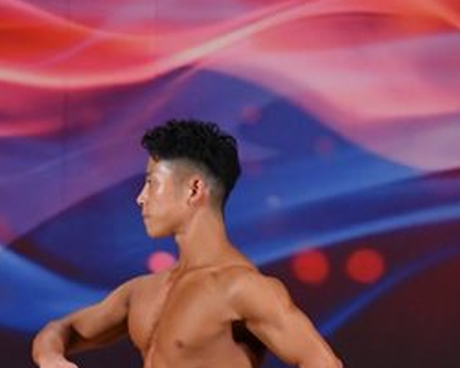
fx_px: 8591
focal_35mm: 631
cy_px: 464
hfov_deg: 3.1
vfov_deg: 2.5
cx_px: 592
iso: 3200
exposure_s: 1/400
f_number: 5.6
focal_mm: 145
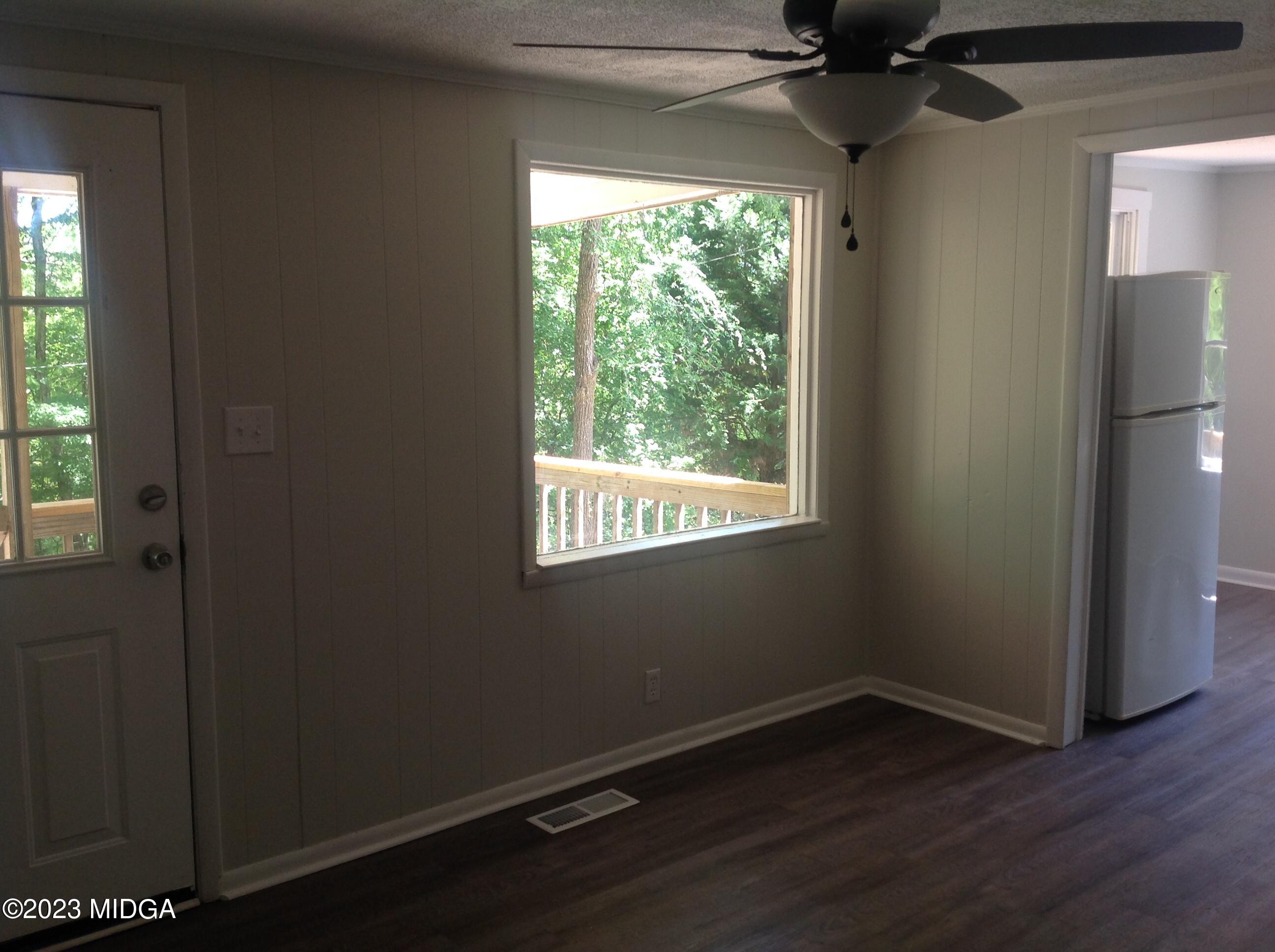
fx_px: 1287
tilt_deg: -8.5
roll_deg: +0.8
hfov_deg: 52.7
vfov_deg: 40.6
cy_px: 476
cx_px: 638
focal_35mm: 35
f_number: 2.4
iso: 50
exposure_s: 1/40
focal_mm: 4.28
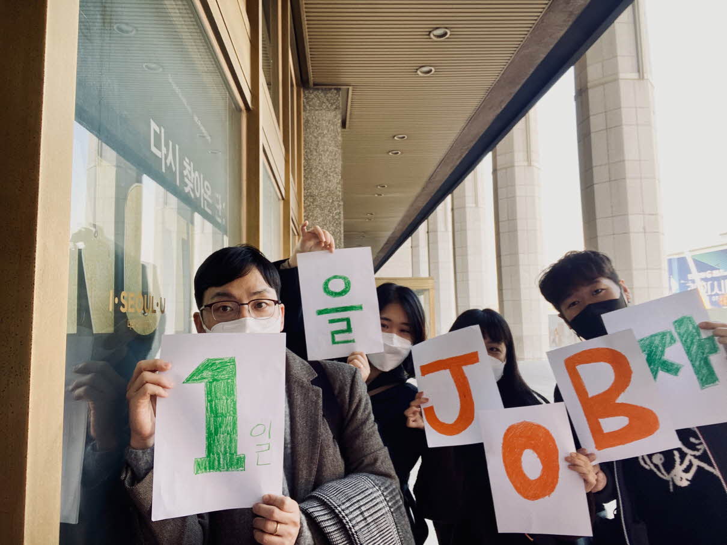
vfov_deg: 58.9
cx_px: 364
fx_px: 483
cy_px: 272
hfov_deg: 73.9
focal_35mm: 23
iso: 80
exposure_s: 1/122
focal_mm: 2.71
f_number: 2.2
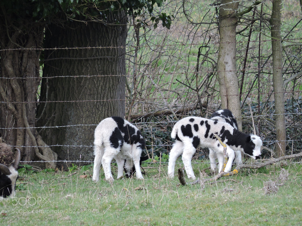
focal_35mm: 1000
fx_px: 8724
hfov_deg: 2.0
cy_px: 113
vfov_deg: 1.5
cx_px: 151
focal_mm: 180
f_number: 5.9
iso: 400
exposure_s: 1/200
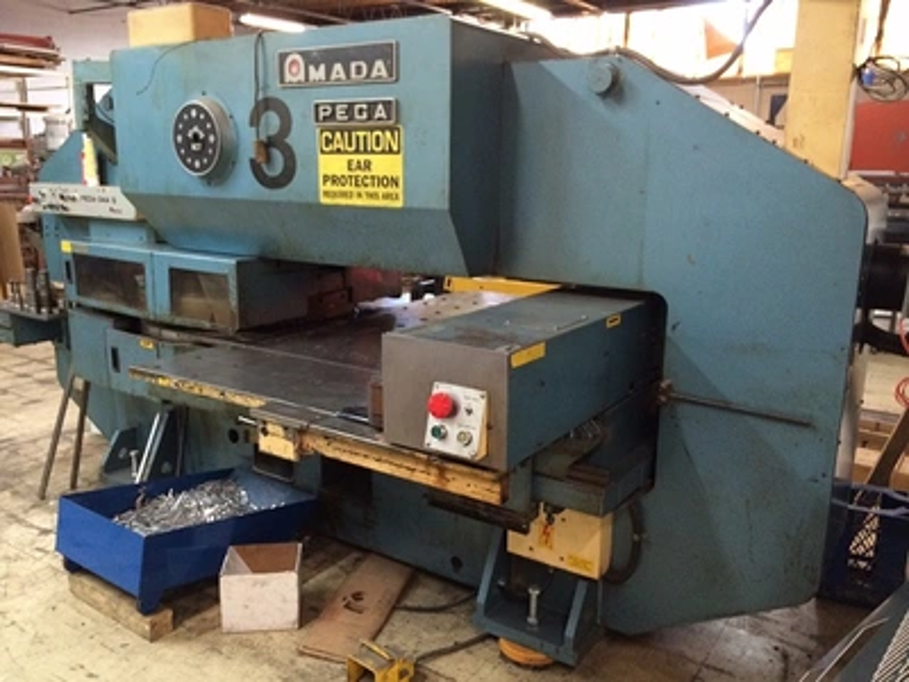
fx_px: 762
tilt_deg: -13.5
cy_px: 341
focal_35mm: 29
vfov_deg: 48.2
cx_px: 454
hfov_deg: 61.7
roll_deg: +0.4
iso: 320
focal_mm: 4.15
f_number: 2.2
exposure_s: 1/24
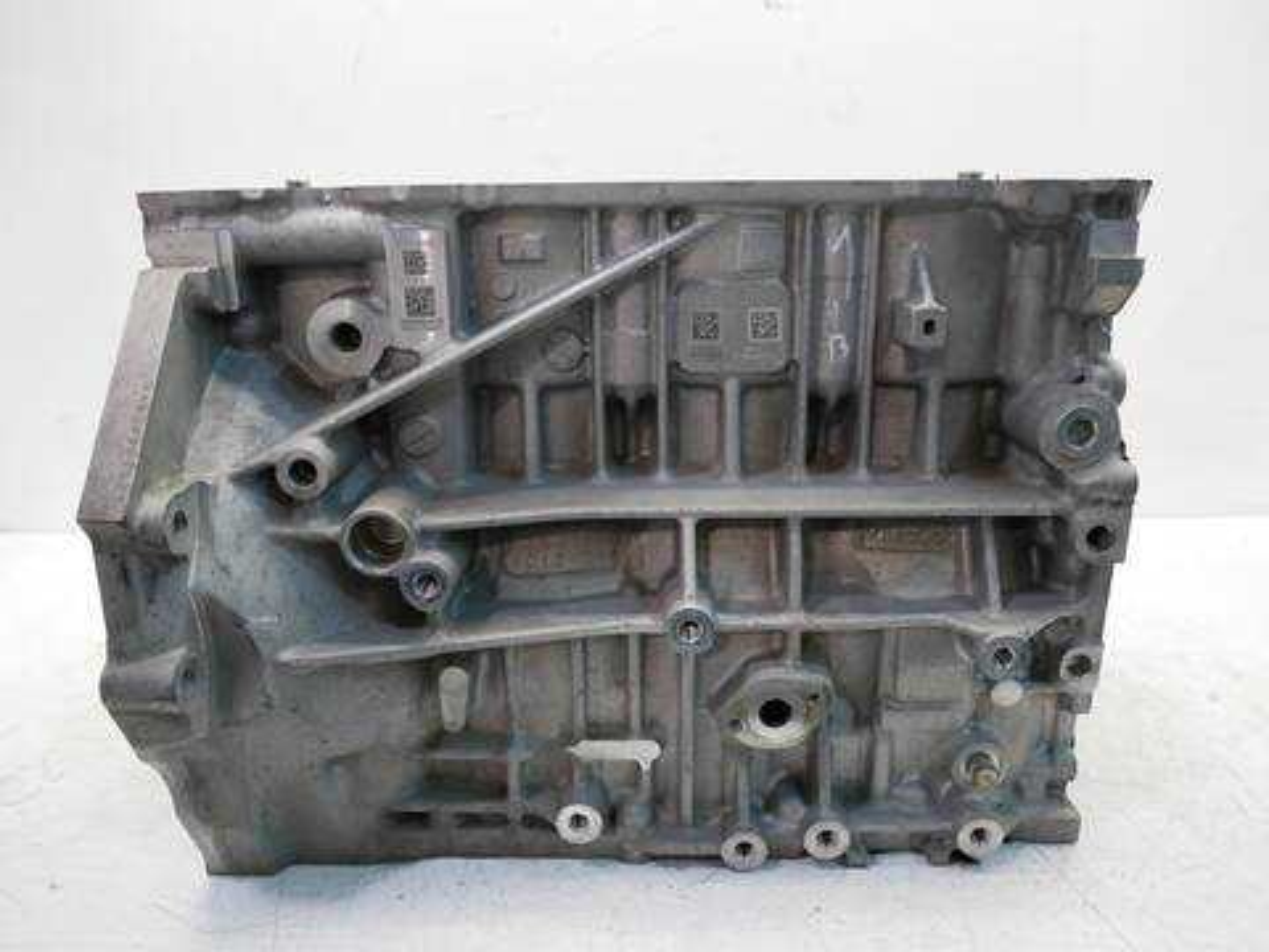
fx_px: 880
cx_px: 634
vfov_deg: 56.8
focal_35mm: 24
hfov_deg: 71.6
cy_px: 476
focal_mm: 12
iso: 800
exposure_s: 1/60
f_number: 3.5
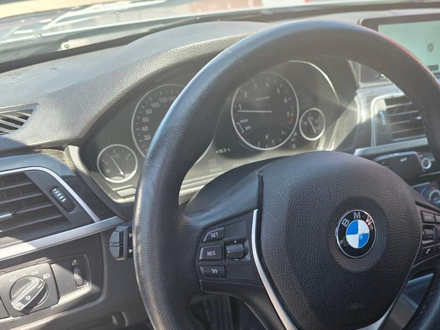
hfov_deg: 48.0
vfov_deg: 37.2
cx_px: 303
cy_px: 227
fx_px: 483
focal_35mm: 38
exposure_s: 1/359
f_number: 1.7
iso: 50
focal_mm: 6.3
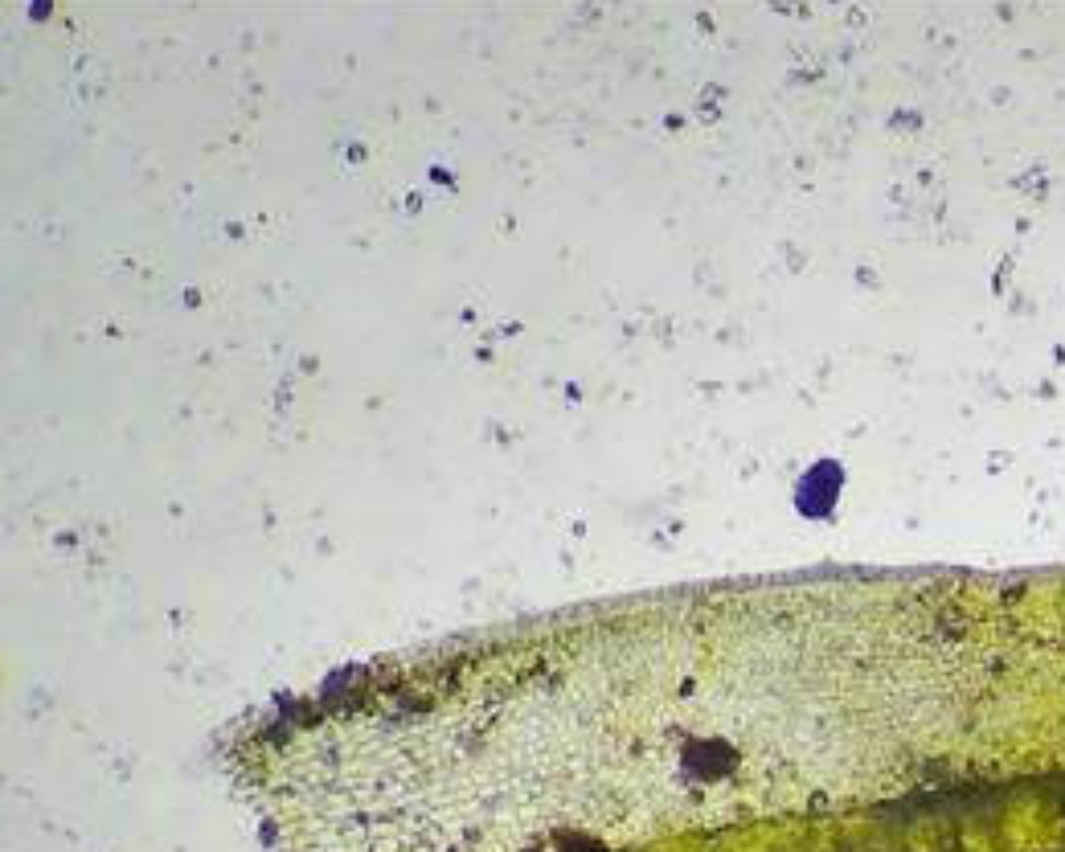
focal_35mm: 137
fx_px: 4318
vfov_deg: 11.1
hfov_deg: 13.7
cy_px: 967
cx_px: 1243
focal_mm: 10.29
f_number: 3.5
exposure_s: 1/100
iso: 200
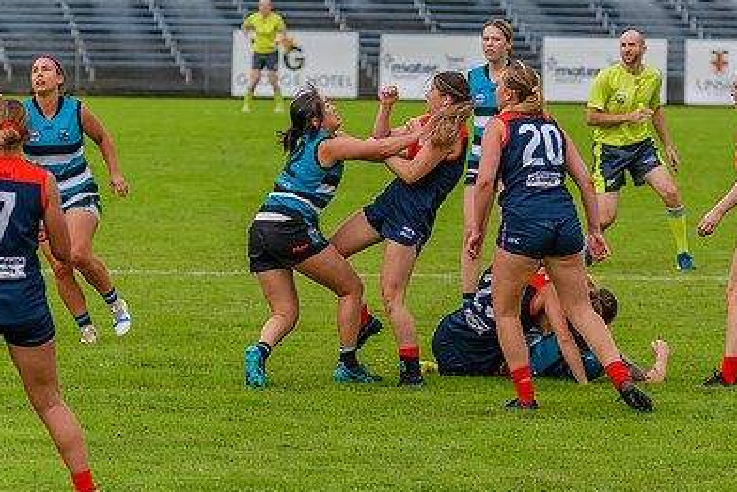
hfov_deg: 5.8
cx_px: 457
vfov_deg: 3.9
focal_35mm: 355
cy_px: 236
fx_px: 7273
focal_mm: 240
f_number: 6.3
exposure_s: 1/1600
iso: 800
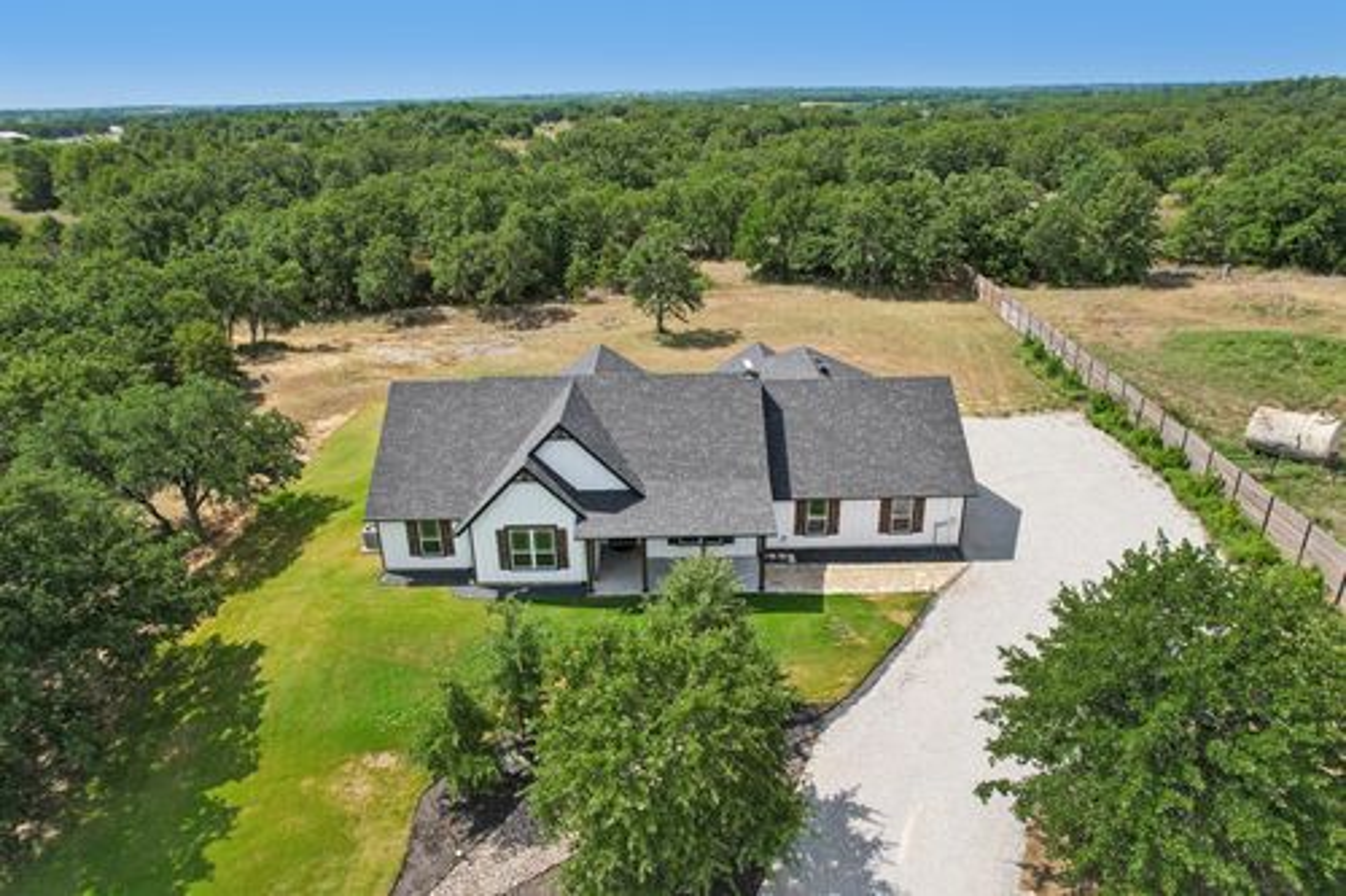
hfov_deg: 78.6
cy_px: 448
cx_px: 673
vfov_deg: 57.2
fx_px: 822
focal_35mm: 22
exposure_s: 1/3000
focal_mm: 8.4
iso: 200
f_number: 2.8
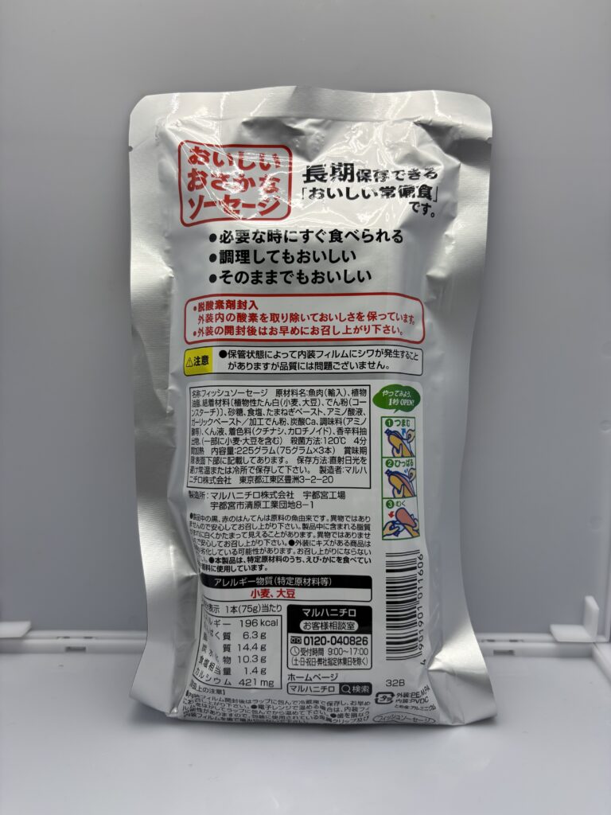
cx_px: 306
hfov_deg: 53.1
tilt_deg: -8.3
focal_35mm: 26
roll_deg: +0.0
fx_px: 612
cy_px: 408
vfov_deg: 67.3
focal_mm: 5.96
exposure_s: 1/234
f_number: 1.6
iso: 40
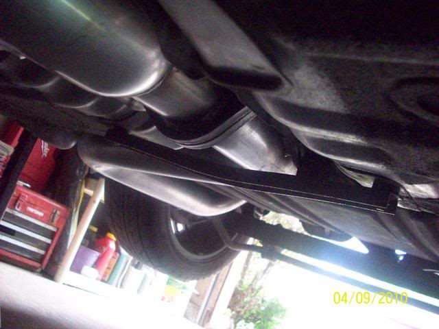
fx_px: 469
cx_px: 220
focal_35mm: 37
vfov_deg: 38.7
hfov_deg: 50.1
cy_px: 164
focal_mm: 6.2
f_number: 2.8
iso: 645
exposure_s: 1/45
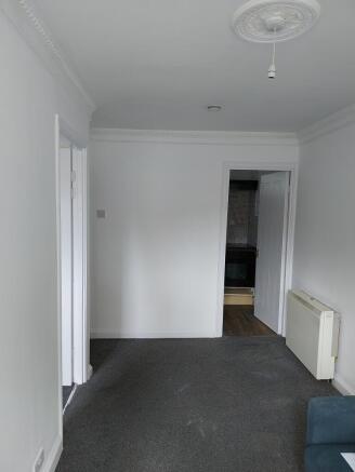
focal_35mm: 26
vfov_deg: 67.3
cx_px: 178
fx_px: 355
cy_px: 236
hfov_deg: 53.1
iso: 125
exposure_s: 1/50
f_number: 1.8
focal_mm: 4
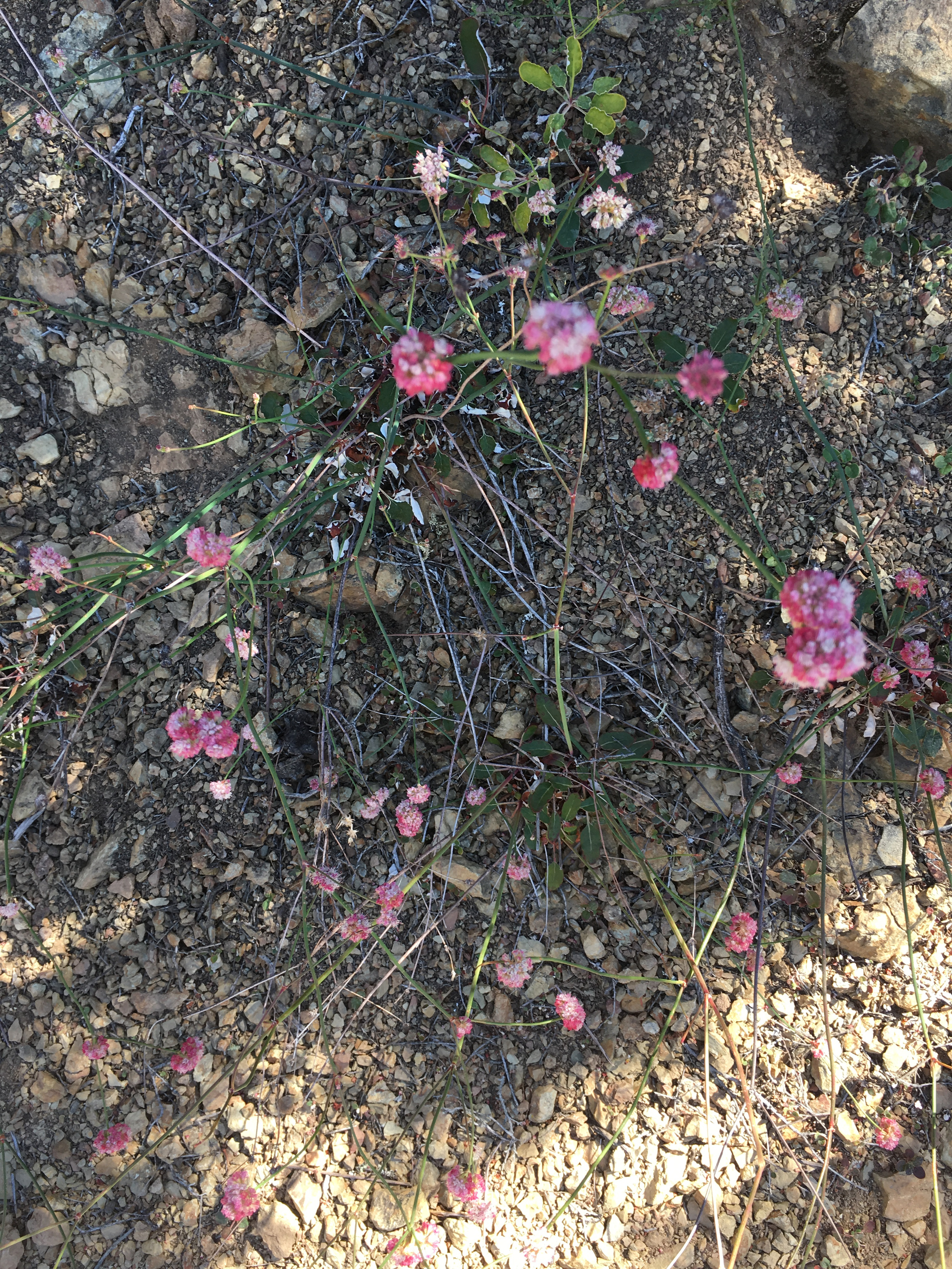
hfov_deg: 48.2
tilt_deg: -60.3
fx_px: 1063
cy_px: 634
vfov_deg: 61.7
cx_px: 476
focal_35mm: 29
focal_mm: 4.15
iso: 25
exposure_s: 1/204
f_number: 2.2
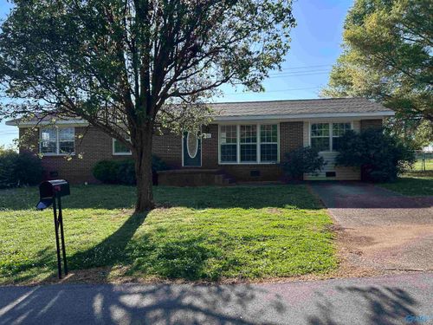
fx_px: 325
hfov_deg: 67.3
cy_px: 162
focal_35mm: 26
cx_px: 216
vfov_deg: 53.1
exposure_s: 1/1449
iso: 50
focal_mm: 5.7
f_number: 1.5
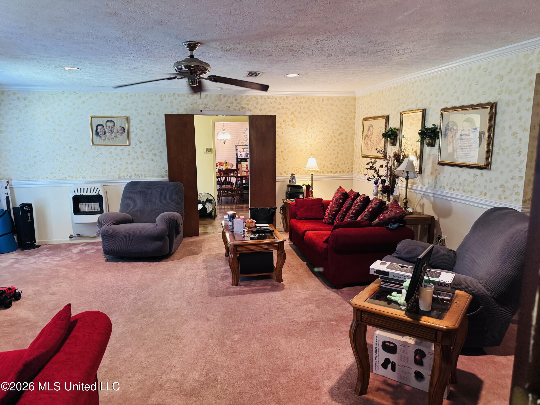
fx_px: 374
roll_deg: +0.1
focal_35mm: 24
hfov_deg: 71.6
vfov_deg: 56.8
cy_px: 202
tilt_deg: -10.8
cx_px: 270
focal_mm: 6.76
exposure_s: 1/60
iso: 640
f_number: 1.78
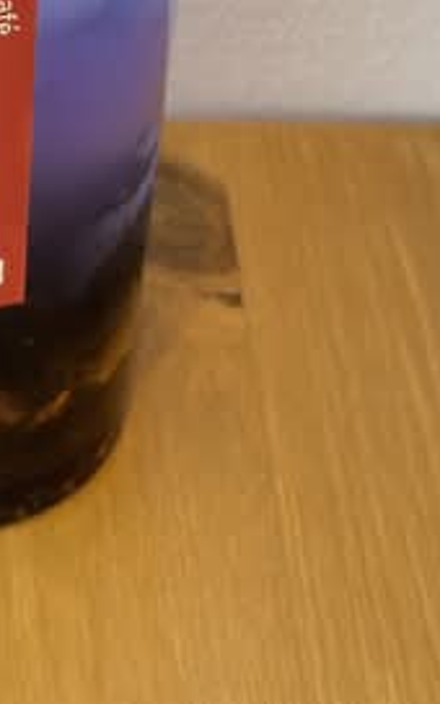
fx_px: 2629
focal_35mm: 137
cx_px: -41
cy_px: -214
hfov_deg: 9.5
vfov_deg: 14.6
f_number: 1.78
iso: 64
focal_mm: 6.86
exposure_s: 1/360
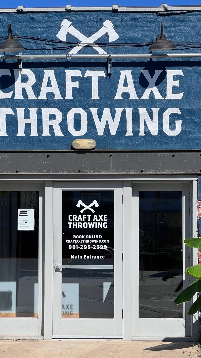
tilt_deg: +3.5
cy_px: 179
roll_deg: +0.0
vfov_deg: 25.3
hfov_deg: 14.4
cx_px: 93
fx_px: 796
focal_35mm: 84
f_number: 2.8
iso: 32
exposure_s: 1/1206
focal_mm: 9
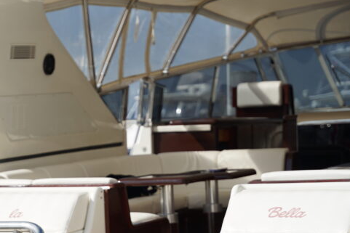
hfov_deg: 13.7
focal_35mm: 149
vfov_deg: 9.2
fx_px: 1449
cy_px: 238
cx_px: 58
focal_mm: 70
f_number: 2.8
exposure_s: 1/2500
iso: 100
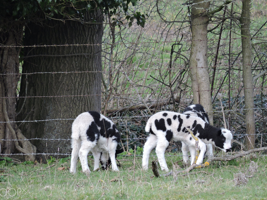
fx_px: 8354
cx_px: 126
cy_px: 108
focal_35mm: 1083
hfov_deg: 1.8
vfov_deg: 1.4
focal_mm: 180
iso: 400
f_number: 5.9
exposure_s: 1/200
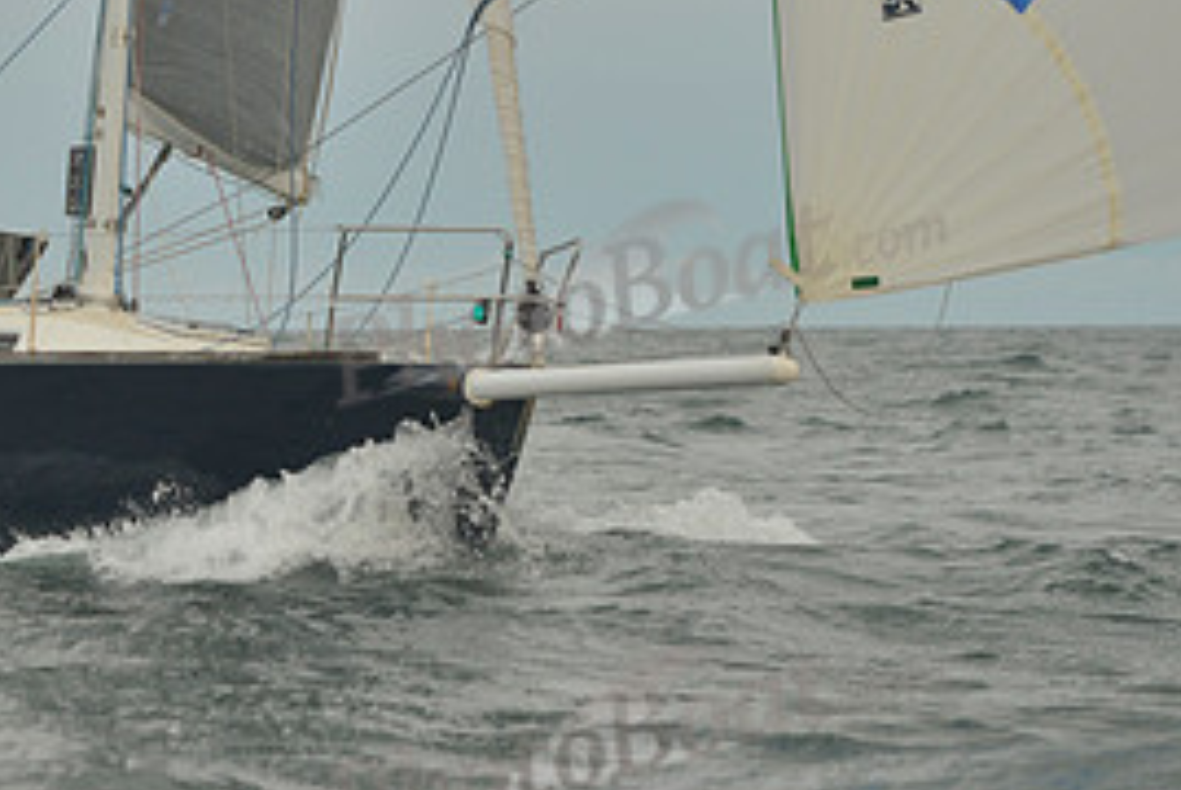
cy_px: 125
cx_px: 105
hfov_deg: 7.3
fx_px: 9195
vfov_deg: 4.9
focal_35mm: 280
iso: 400
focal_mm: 130
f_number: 3.5
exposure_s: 1/1250
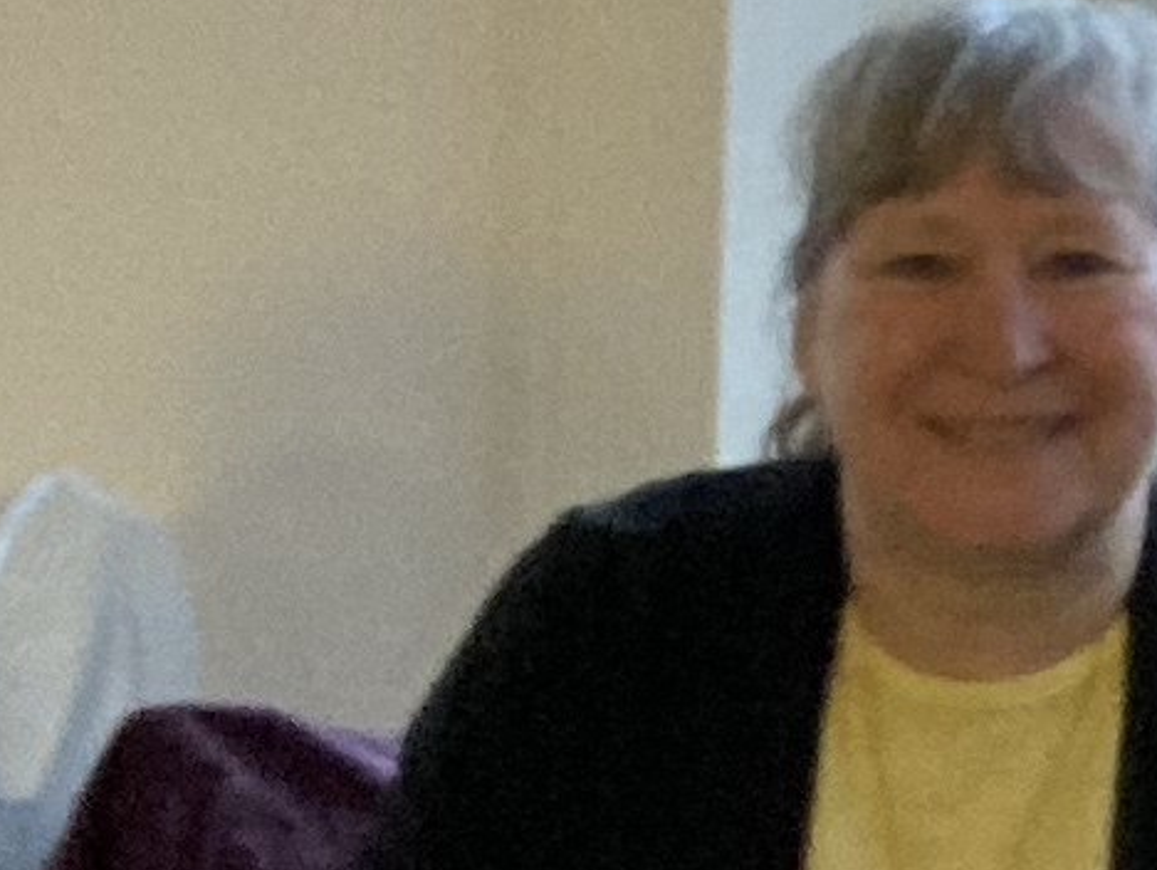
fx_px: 7060
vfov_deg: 7.0
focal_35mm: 211
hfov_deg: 8.7
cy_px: -20
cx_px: 2499
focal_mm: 2.87
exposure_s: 1/25
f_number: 2.2
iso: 320
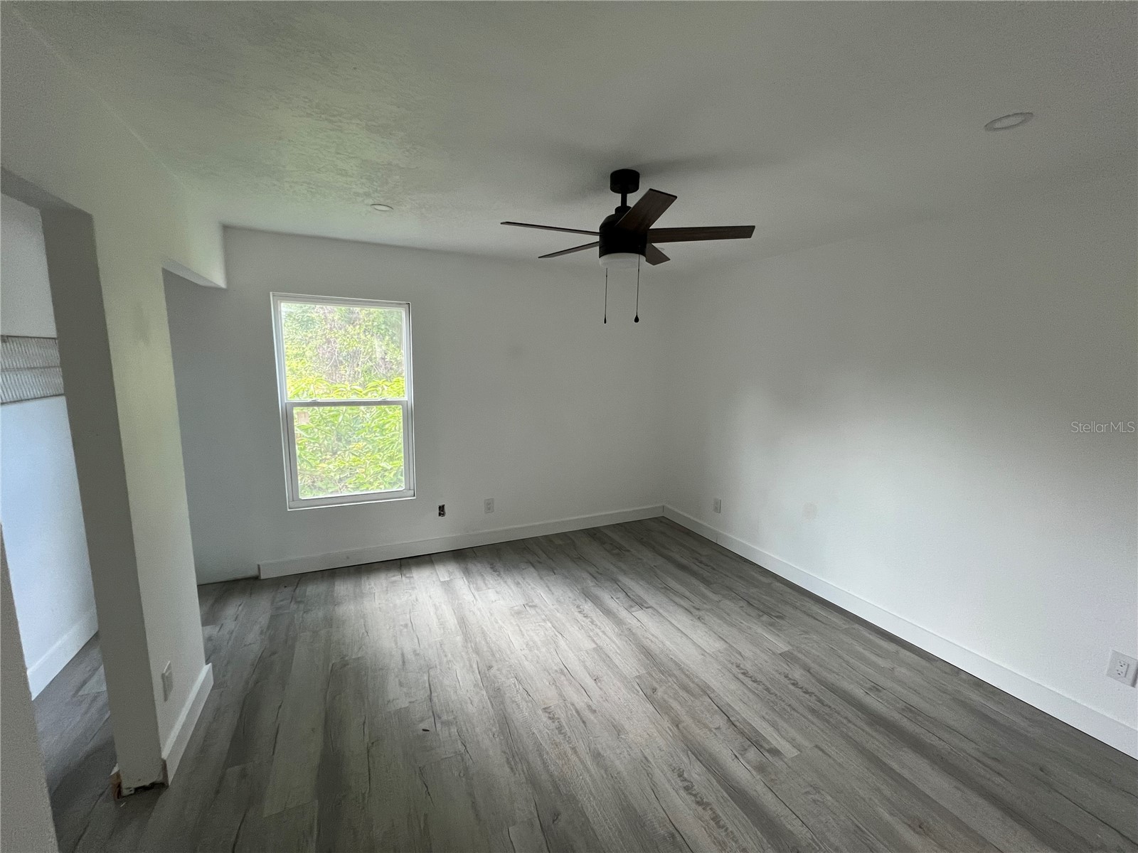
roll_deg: -1.2
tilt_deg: -9.1
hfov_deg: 106.2
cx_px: 569
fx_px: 427
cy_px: 426
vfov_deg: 89.9
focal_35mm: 13
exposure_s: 1/120
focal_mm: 1.57
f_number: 1.8
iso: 160
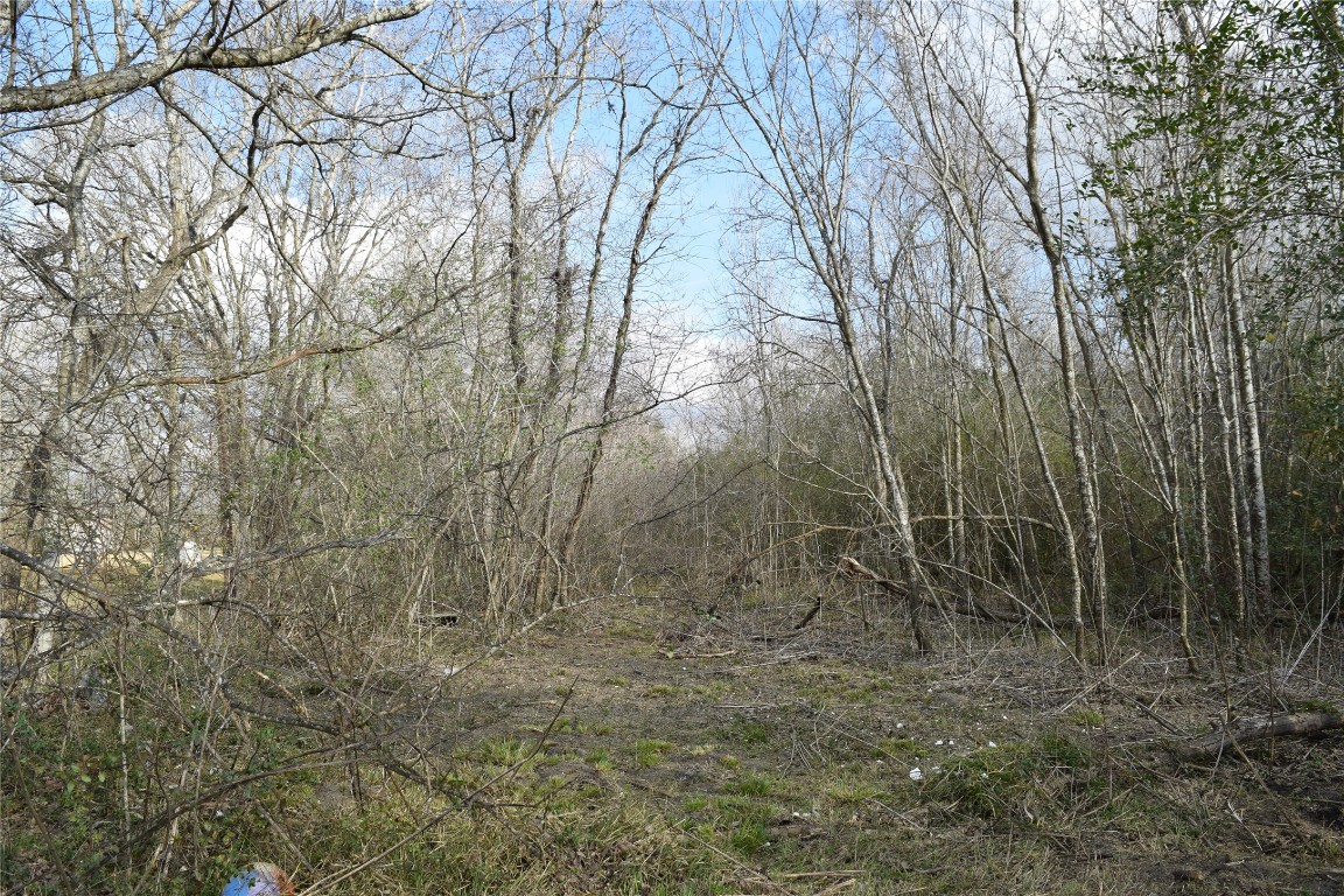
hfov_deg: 67.4
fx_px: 1008
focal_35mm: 27
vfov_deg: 47.9
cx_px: 672
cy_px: 448
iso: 200
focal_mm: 18
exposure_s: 1/320
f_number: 9
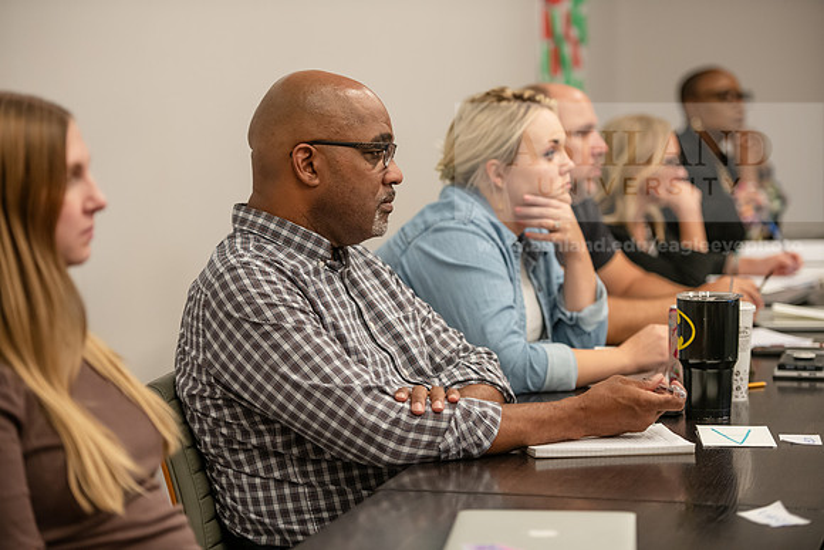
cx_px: 412
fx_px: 2518
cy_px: 275
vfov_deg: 12.5
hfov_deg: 18.6
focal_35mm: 110
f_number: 2.8
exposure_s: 1/200
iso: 1600
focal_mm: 110
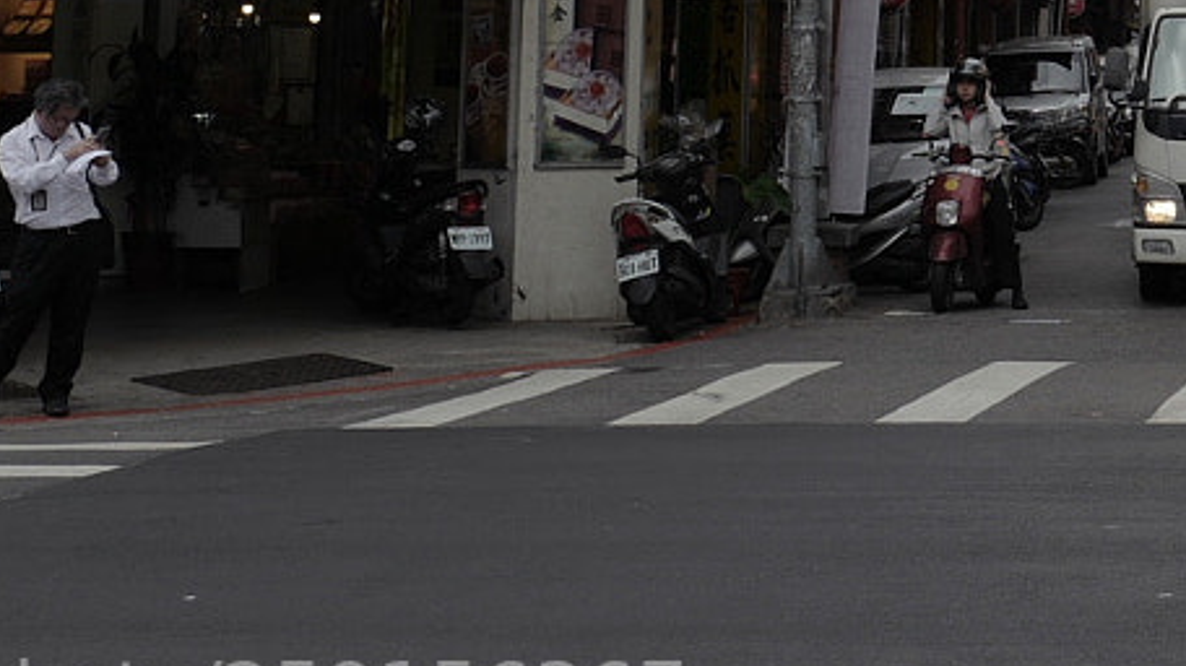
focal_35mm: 103
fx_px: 3238
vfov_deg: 11.0
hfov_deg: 19.6
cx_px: 1404
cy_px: -492
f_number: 8
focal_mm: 28
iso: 100
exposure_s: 1/100
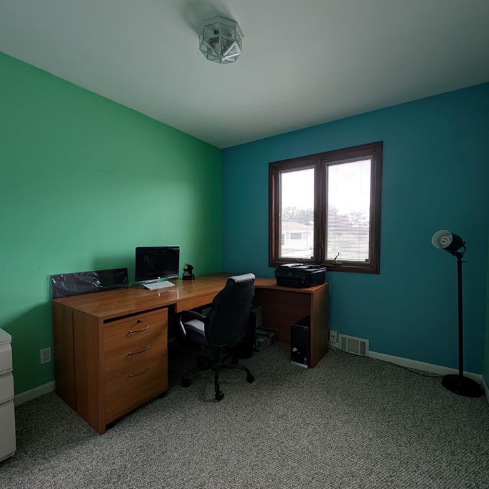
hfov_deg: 91.1
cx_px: 249
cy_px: 249
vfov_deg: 91.1
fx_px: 240
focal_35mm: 15
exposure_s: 1/35.9
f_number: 1.95
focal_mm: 2.23
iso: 37
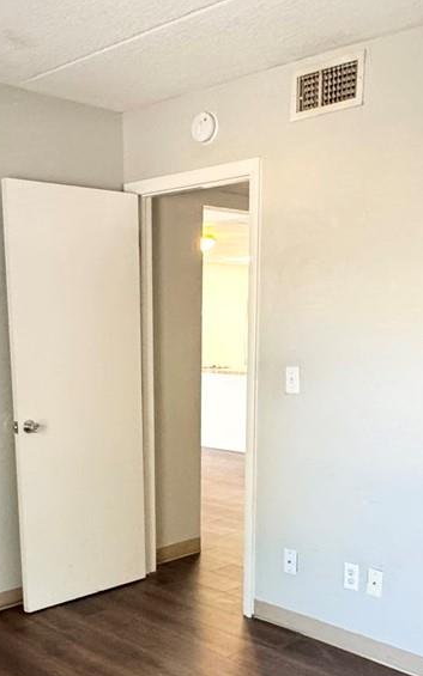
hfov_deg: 30.4
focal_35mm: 42
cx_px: 162
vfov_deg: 46.2
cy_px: 467
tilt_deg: -10.4
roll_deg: +1.1
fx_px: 775
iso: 320
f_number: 2.2
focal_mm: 2.22
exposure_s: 1/99
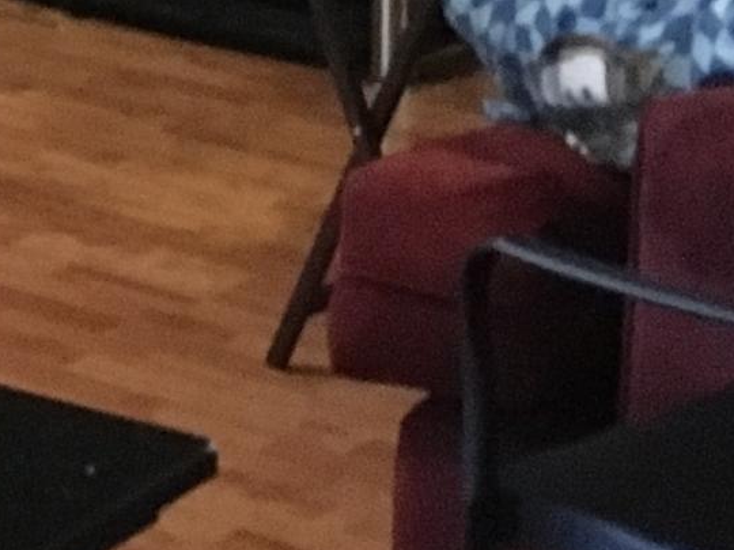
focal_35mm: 161
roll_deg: +0.5
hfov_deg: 11.5
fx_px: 3414
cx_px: -497
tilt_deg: -5.3
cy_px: -560
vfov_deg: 8.7
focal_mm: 4.15
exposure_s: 1/15
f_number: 2.2
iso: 800
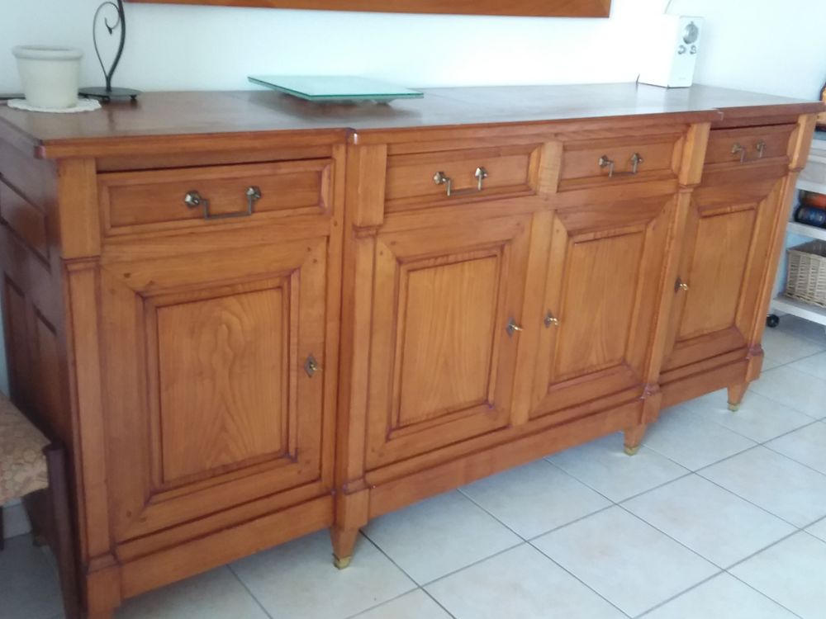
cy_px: 310
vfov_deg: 51.4
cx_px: 413
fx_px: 644
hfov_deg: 65.3
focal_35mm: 27
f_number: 1.9
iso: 100
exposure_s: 1/17
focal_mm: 2.91
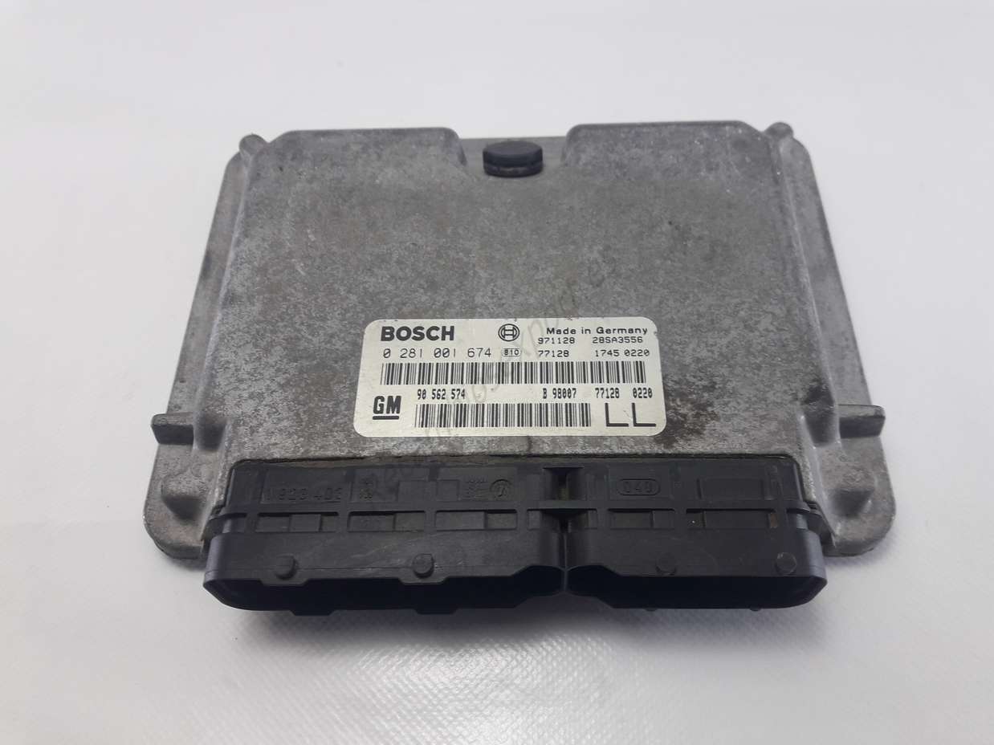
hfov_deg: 63.5
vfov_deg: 49.7
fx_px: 804
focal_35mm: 28
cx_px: 497
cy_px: 372
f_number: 1.9
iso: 40
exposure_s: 1/50
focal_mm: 3.7
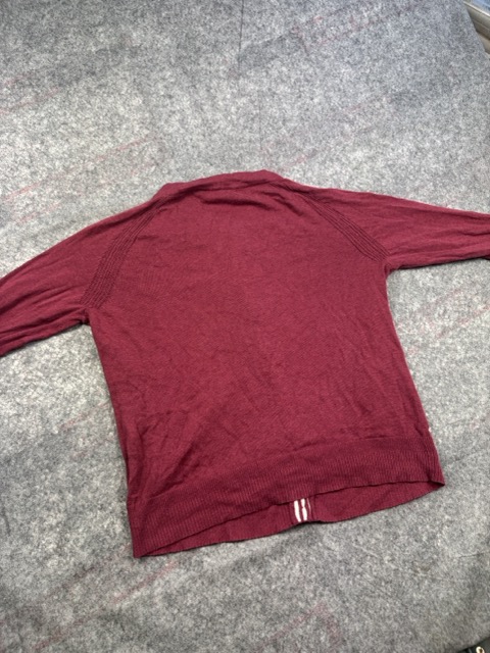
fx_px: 453
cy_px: 326
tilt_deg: -52.2
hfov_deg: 56.8
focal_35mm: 24
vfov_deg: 71.6
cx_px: 245
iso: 100
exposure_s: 1/100
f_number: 1.78
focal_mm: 6.76
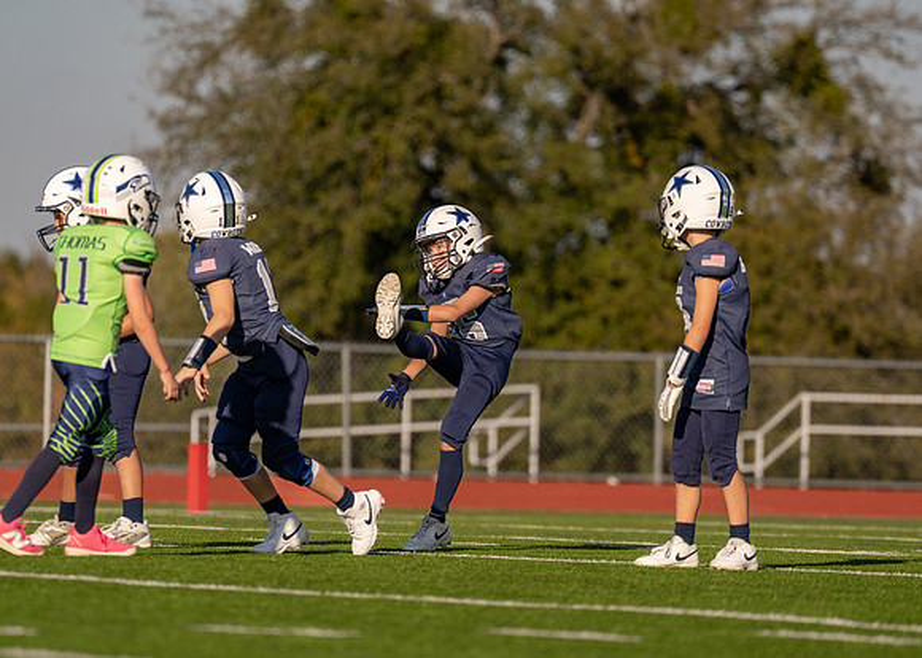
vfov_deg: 4.0
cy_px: 335
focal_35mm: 361
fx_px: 9453
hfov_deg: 5.6
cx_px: 475
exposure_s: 1/2500
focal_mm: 280
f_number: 4
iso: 160
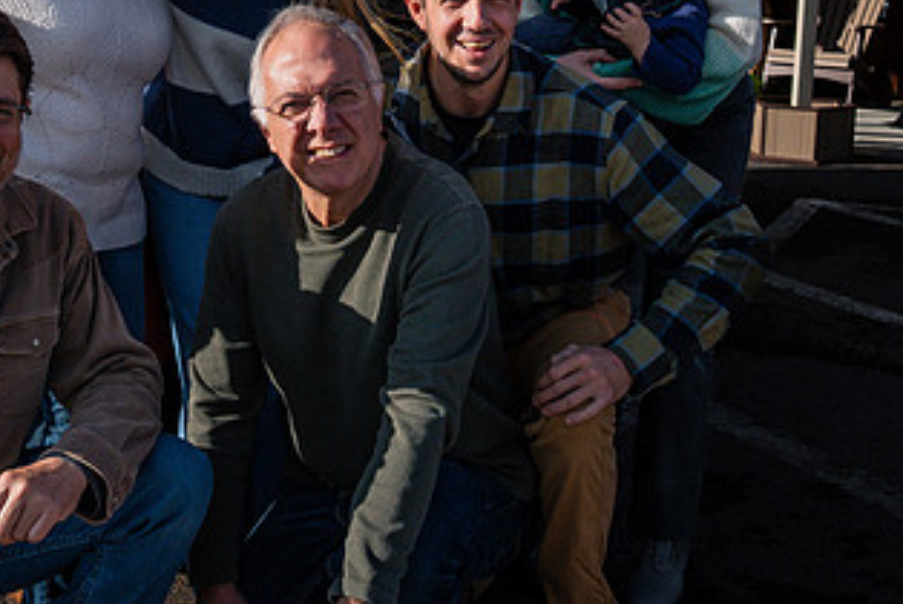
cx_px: 317
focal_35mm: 57
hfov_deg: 34.8
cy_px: 162
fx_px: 1431
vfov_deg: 23.6
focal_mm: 24
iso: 400
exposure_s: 1/3200
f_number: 5.6
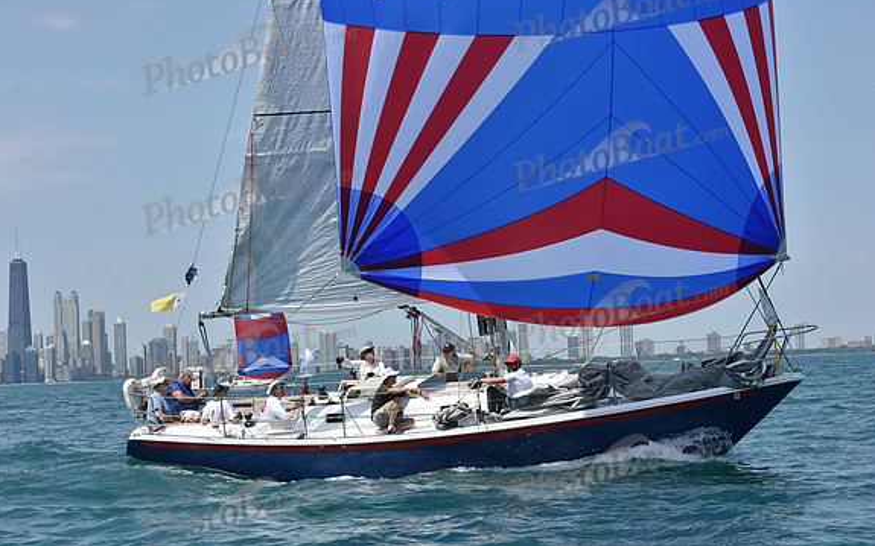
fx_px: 1716
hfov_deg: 28.6
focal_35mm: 72
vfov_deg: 18.1
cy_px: 253
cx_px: 437
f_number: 8
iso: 250
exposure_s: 1/1250
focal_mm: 70
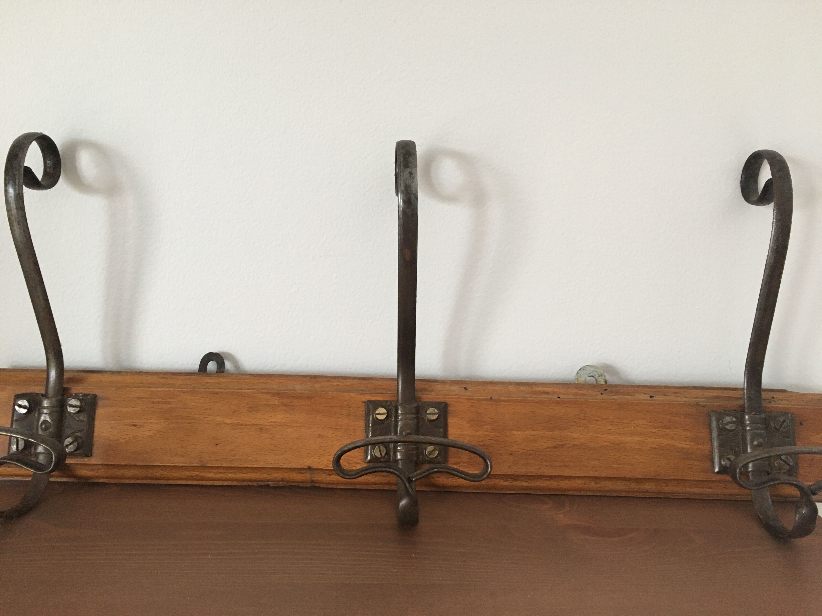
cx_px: 411
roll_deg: -1.3
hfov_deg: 61.7
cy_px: 308
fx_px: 689
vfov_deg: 48.2
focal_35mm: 29
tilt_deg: -9.0
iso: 160
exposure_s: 1/33
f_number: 2.2
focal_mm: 4.15
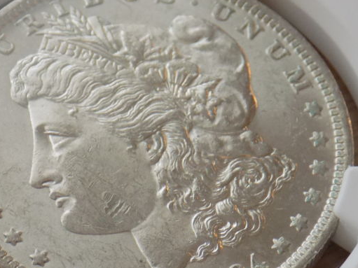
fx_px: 1965
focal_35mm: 190
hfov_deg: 10.4
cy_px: 171
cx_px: 142
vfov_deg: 7.8
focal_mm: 17.2
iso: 250
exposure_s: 1/30
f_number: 4.6
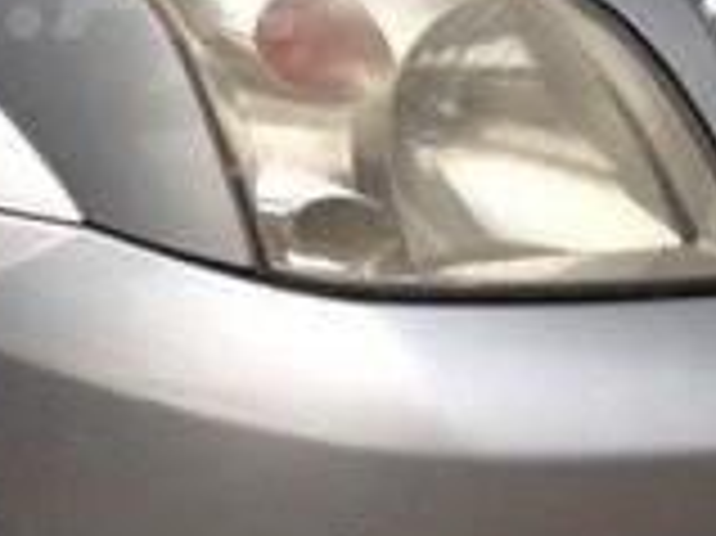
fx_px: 2832
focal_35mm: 137
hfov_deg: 13.9
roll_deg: -0.7
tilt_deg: -12.7
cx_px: -167
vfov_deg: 10.7
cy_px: -29
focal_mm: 4.12
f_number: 2.4
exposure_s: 1/285
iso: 50
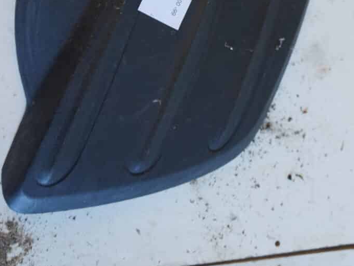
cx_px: 177
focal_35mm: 46
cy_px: 23
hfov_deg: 41.5
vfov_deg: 30.2
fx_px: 468
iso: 800
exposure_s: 1/60
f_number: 4
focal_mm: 21
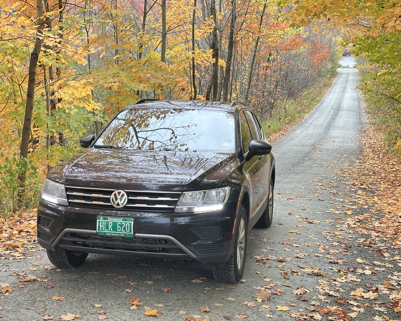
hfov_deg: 36.0
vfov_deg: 29.1
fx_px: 617
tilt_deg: -10.5
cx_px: 180
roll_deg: -1.4
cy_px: 162
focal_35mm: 52
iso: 80
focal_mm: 6.86
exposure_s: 1/129
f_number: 1.78
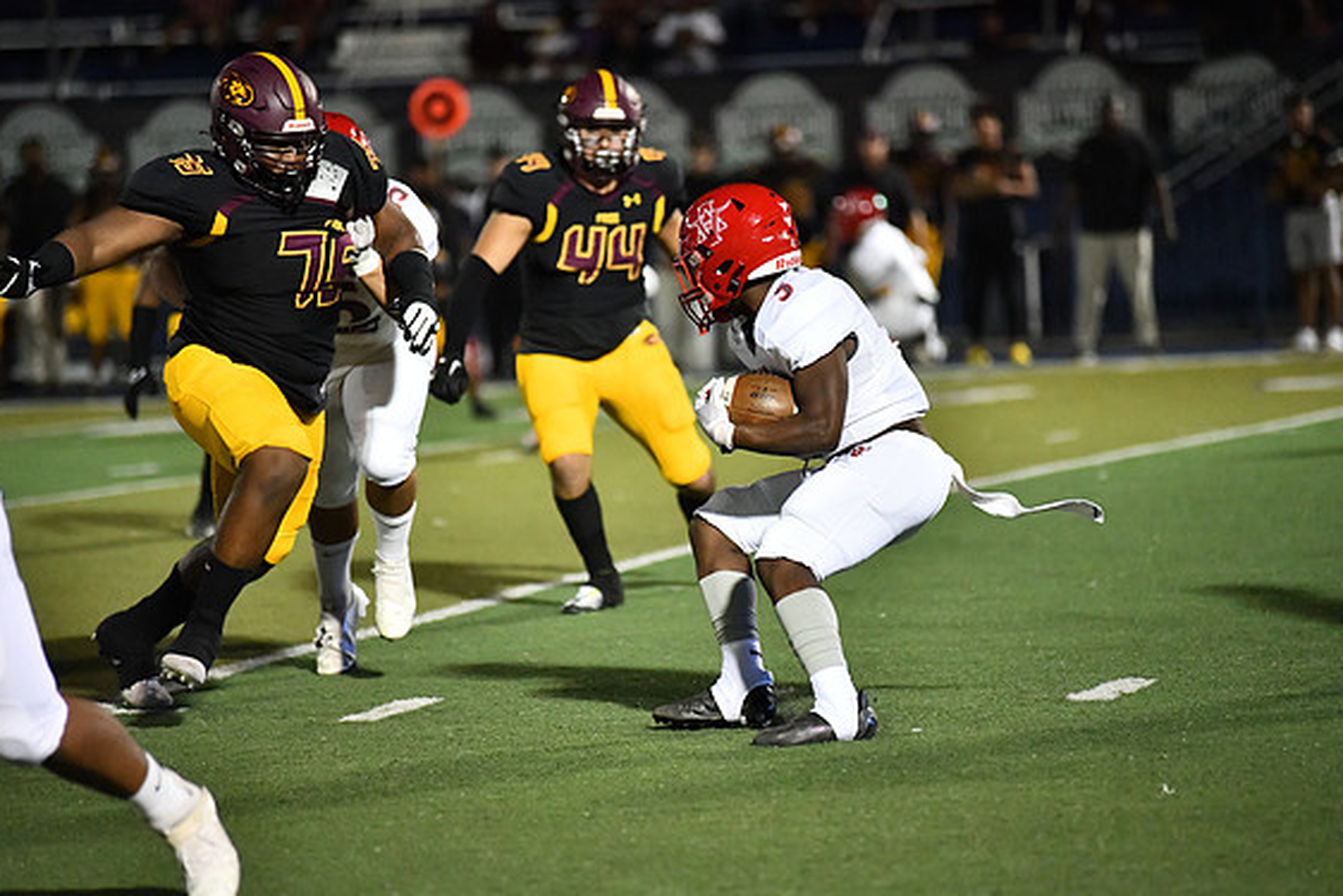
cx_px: 676
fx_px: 7313
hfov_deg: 10.5
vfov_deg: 7.0
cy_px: 460
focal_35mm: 196
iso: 10000
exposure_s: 1/3200
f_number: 2.8
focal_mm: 190
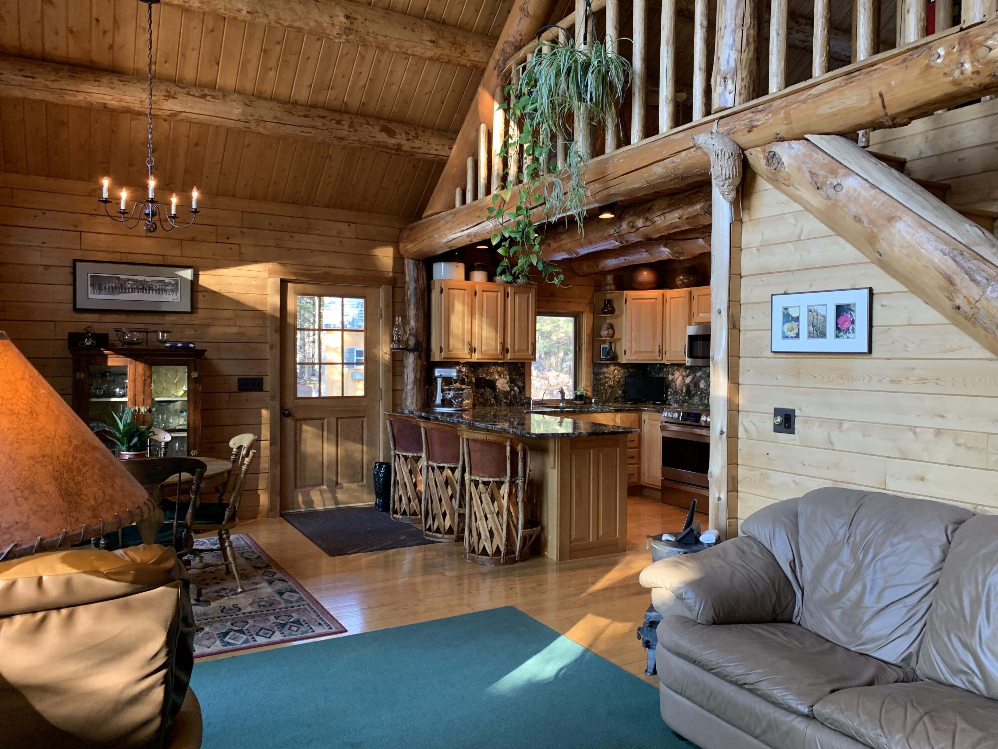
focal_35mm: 26
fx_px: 750
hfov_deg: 67.3
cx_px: 499
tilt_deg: -0.8
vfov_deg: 53.1
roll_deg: -1.4
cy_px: 374
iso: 200
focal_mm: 4.25
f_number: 1.8
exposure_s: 1/60
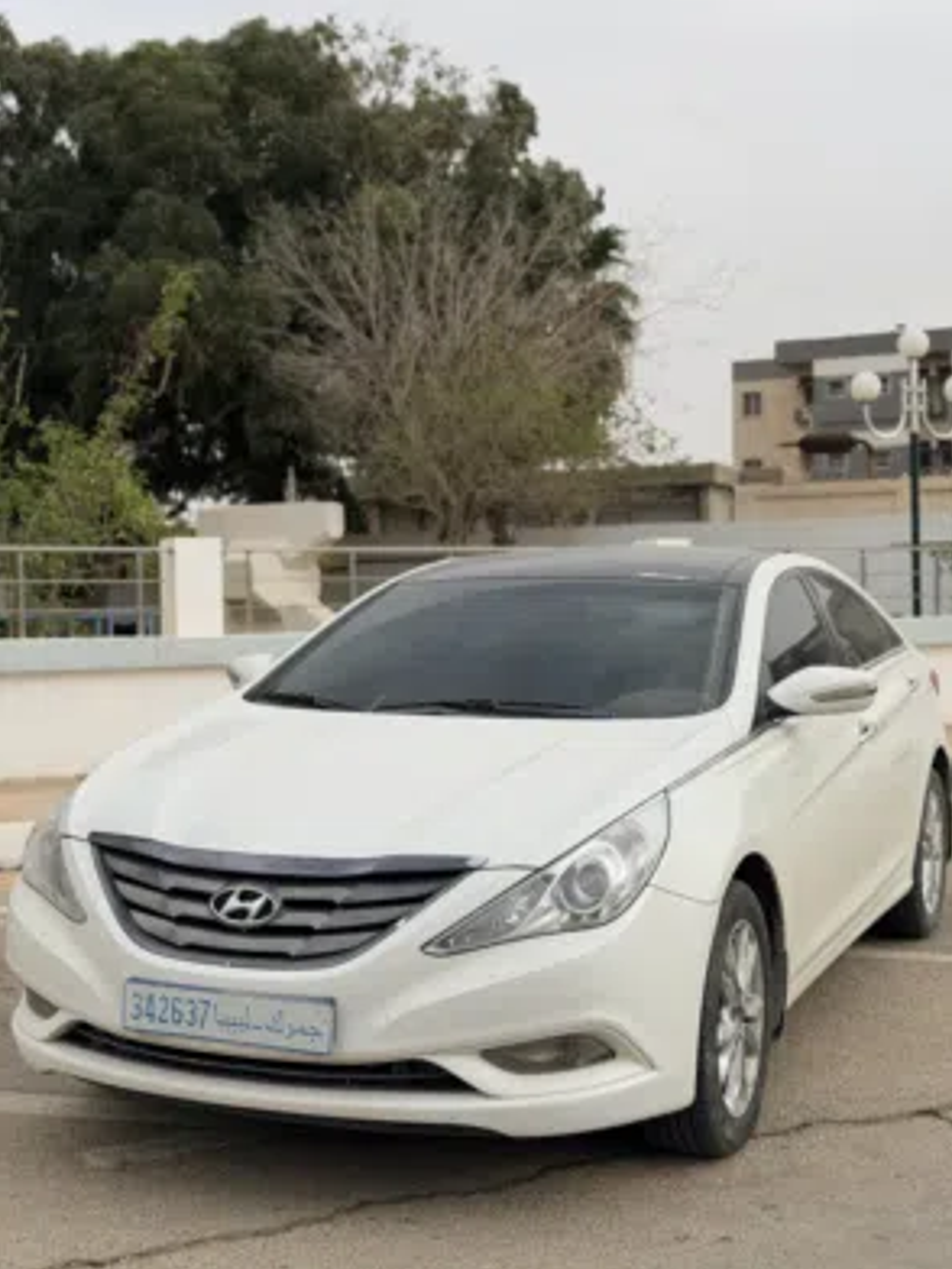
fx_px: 1797
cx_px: 482
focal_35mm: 49
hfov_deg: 29.7
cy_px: 634
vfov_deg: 38.9
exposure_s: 1/3891
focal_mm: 6.76
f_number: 1.78
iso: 64
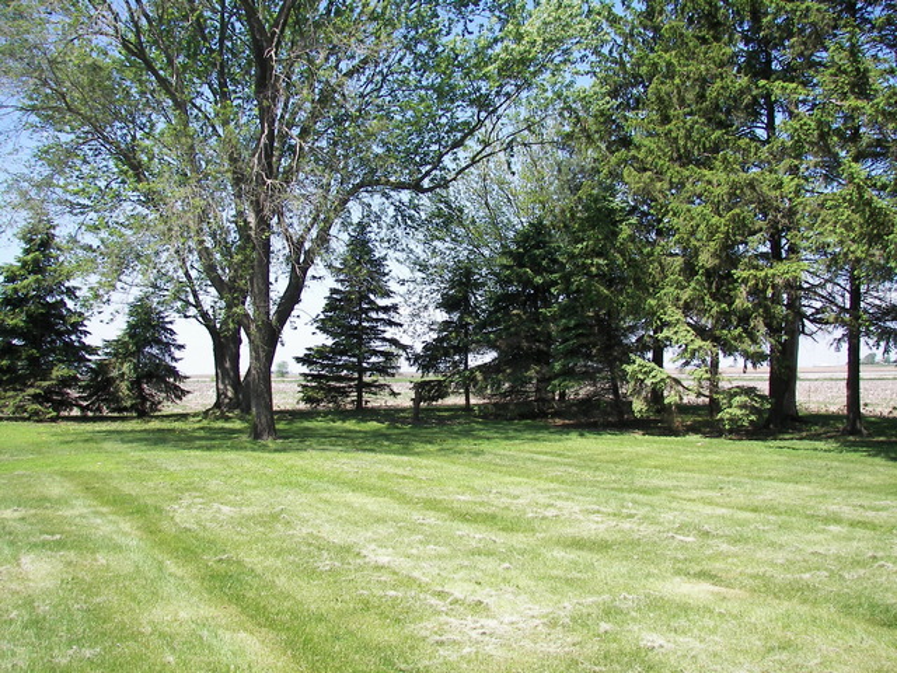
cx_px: 448
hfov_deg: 51.4
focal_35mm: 36
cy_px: 336
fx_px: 933
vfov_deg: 39.7
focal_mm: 6
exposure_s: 1/400
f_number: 2.8
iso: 50
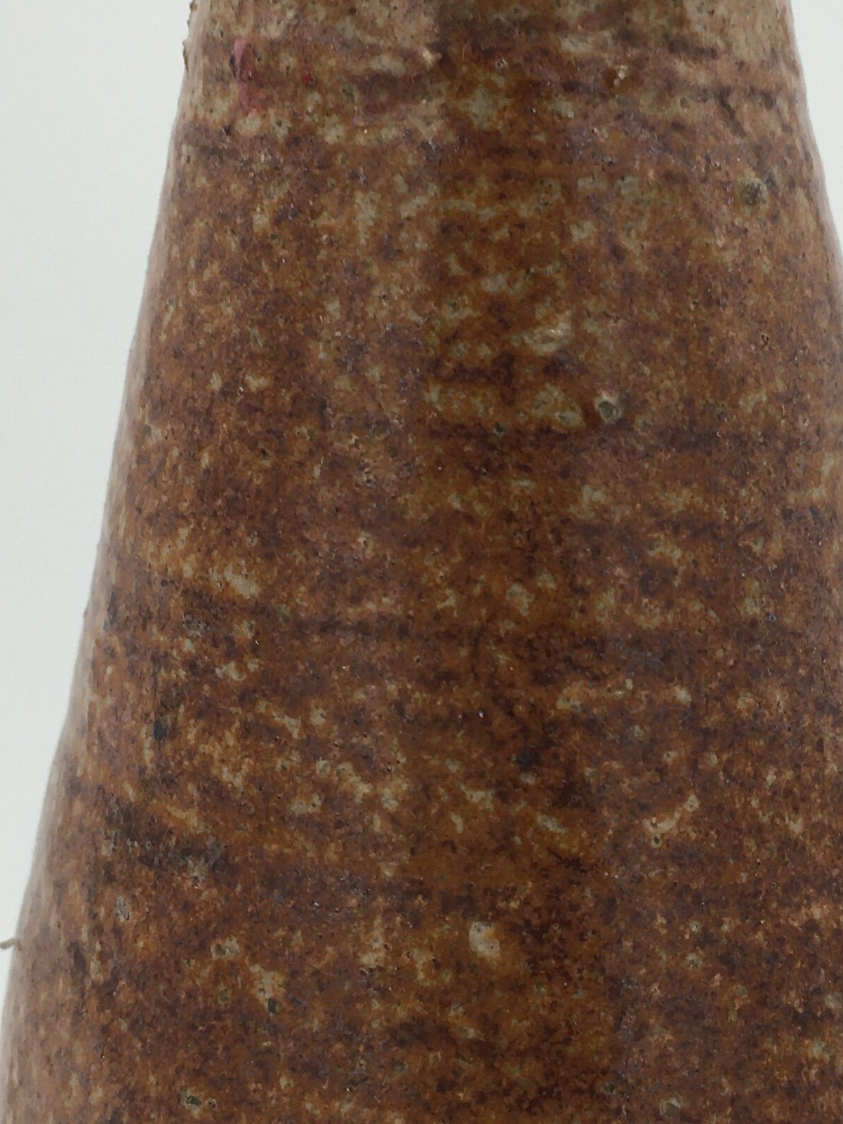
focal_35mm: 73
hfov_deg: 20.1
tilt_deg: -9.4
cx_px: 541
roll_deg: -0.9
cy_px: 662
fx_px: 2371
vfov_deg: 26.6
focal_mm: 4.15
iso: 25
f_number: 2.2
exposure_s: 1/100
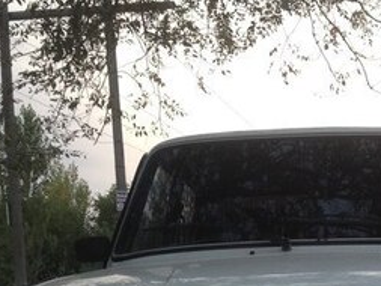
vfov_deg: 16.5
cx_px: 333
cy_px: 342
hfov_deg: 22.3
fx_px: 947
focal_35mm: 86
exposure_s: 1/120
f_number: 2.4
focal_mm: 4.12
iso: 80
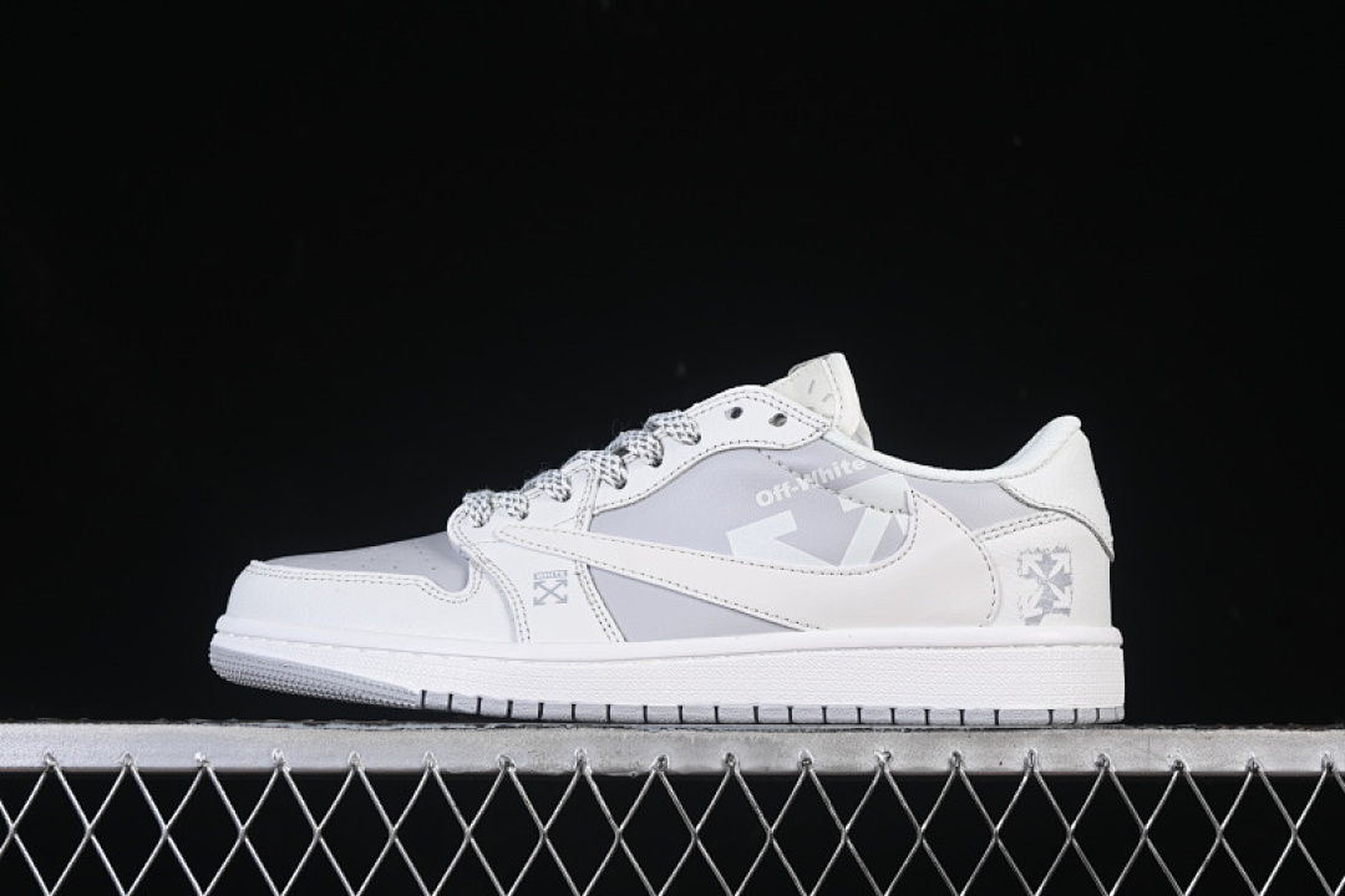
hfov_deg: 27.0
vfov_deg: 18.2
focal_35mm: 75
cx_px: 672
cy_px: 448
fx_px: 2802
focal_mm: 50
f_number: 8
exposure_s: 1/100
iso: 160
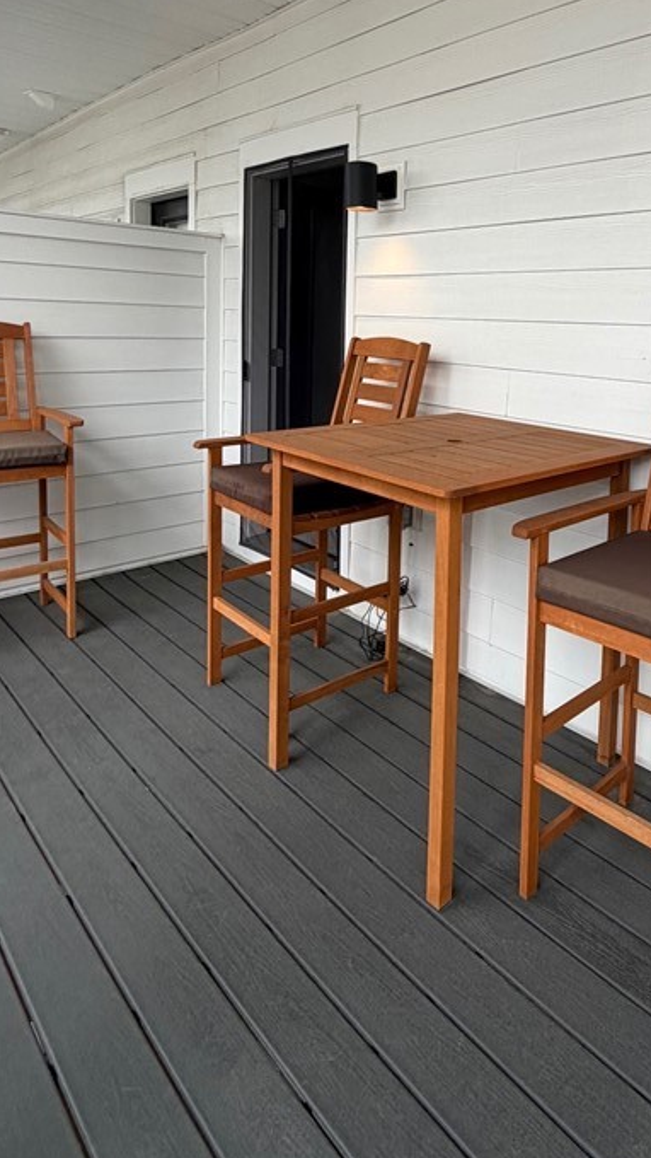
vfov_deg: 76.2
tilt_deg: -4.4
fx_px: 706
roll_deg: -1.7
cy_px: 387
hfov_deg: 47.4
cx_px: 498
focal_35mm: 23
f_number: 2.2
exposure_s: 1/121
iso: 80
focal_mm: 2.22
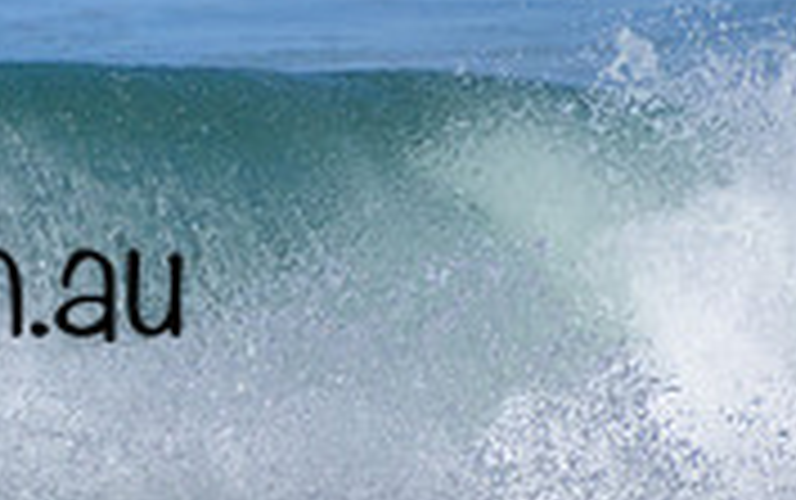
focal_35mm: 3344
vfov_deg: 0.4
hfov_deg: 0.6
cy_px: 232
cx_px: -292
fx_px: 72612
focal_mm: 1000
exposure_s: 1/3200
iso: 1100
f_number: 11
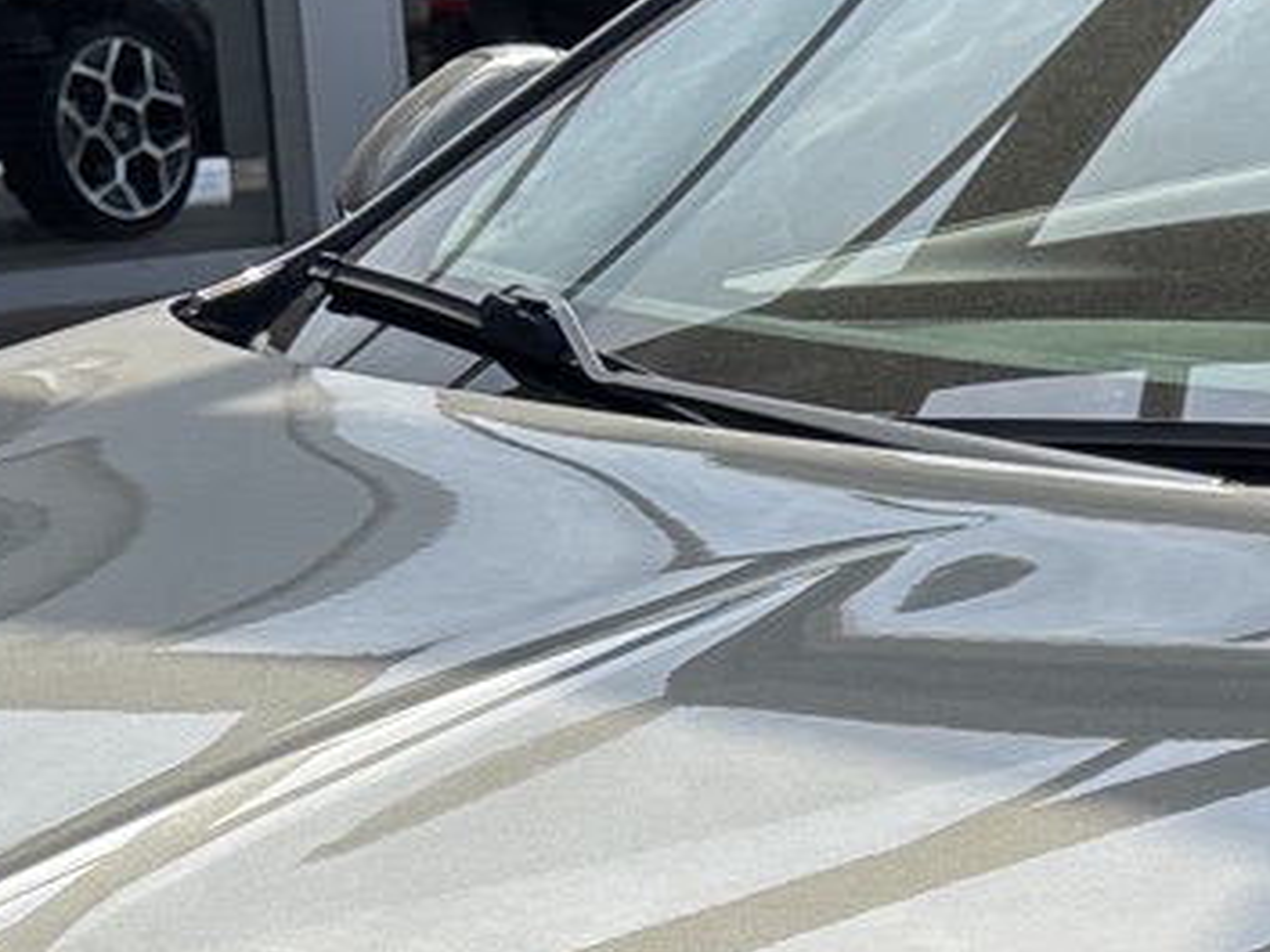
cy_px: 1709
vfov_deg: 9.9
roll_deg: +2.1
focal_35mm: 142
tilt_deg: -17.8
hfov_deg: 13.7
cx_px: 1335
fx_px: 5210
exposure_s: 1/2398
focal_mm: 5.96
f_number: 1.6
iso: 50
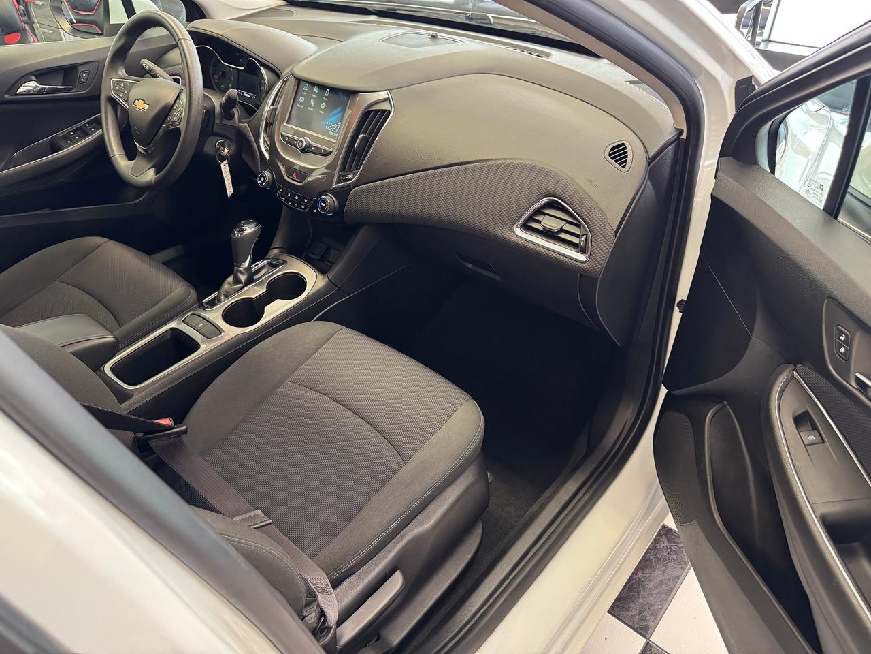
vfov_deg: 56.8
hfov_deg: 71.6
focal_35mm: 24
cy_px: 327
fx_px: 604
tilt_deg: -36.4
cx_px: 436
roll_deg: -0.7
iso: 640
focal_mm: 6.76
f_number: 1.78
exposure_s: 1/60
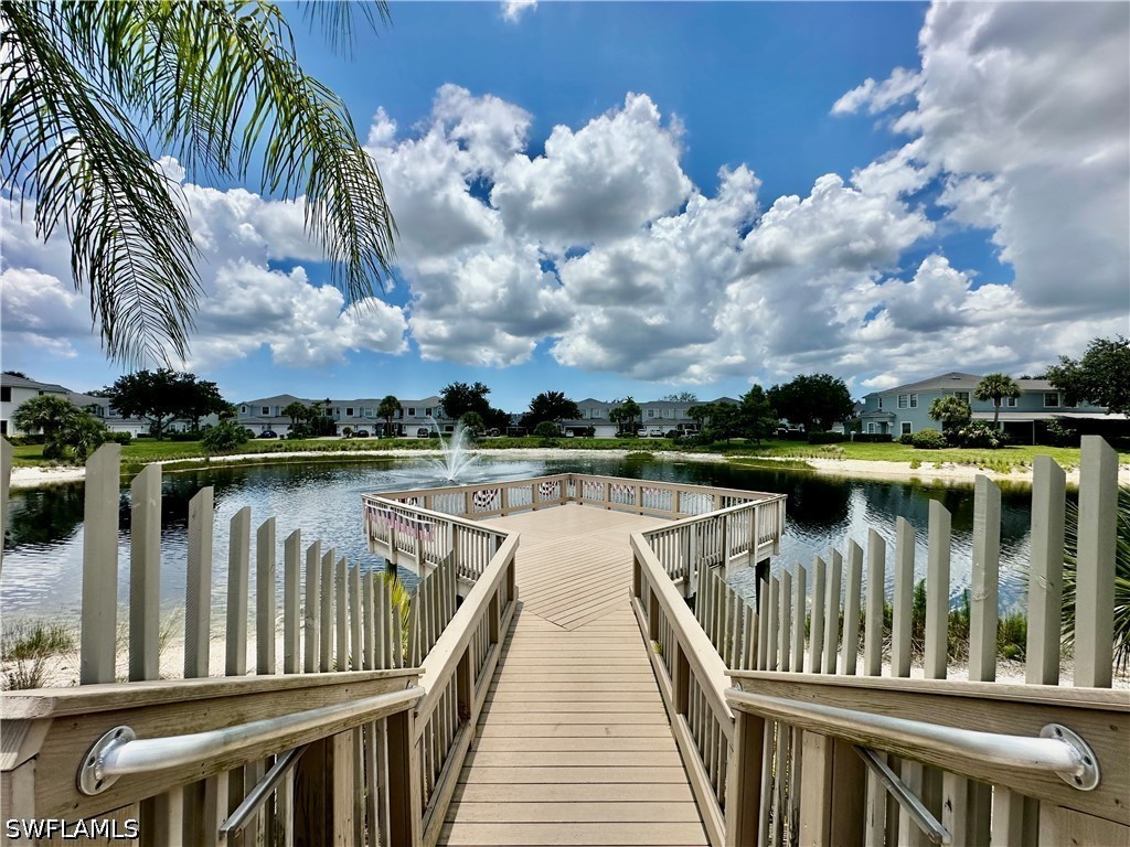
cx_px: 565
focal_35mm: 14
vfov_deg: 85.7
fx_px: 457
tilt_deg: +0.6
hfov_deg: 102.1
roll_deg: -0.2
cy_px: 424
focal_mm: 2.22
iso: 50
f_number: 2.2
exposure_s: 1/3731
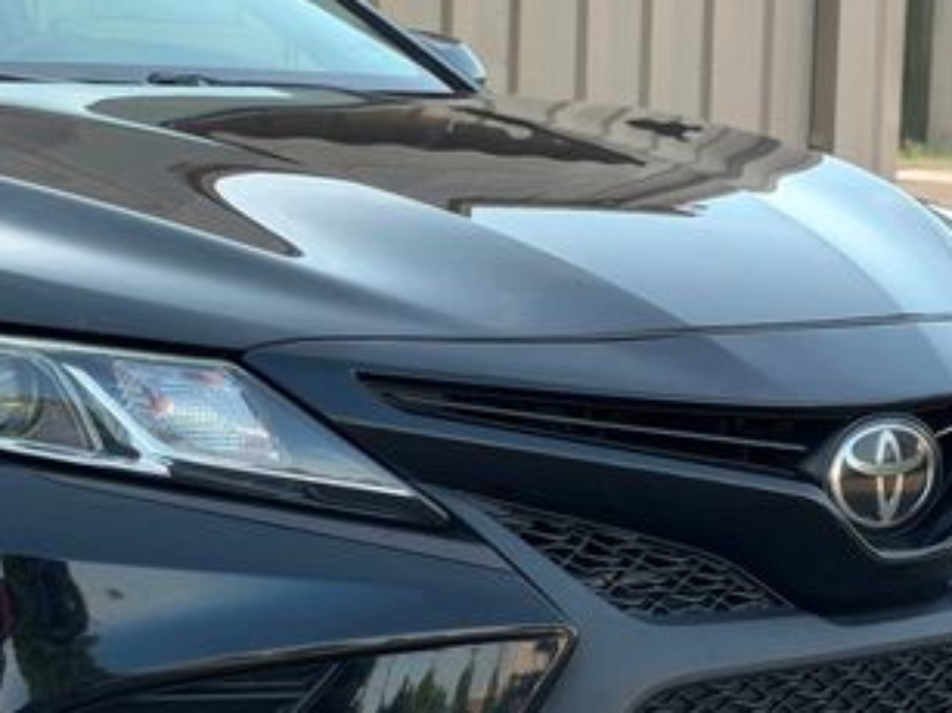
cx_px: 273
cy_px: 487
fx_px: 2749
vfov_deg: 14.8
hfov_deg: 19.5
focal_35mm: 100
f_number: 1.78
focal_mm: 6.76
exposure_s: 1/1041
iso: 80
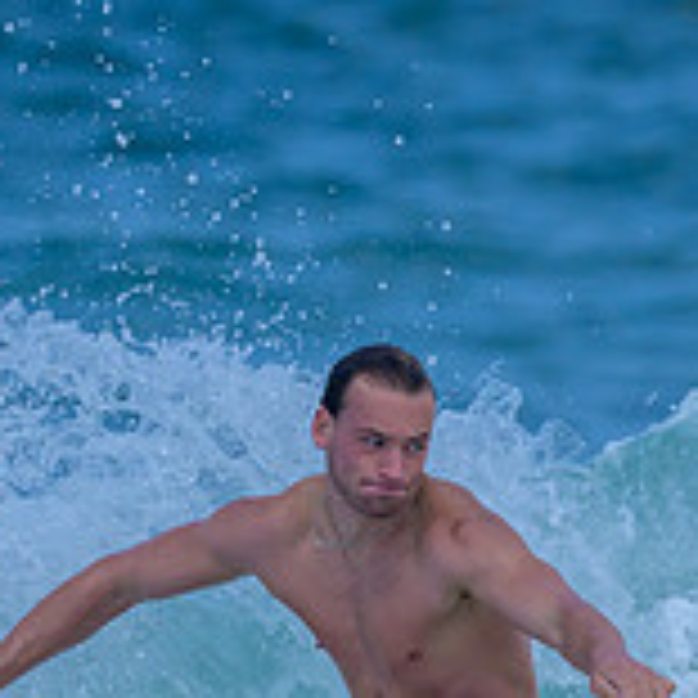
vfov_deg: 0.5
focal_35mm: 3473
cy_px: 720
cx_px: 120
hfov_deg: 0.5
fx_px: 79230
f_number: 6.3
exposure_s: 1/2000
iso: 320
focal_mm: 800
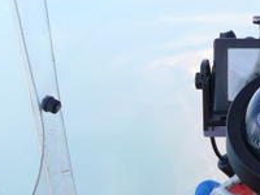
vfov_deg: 12.5
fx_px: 841
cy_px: 299
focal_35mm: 112
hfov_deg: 16.9
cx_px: 299
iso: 100
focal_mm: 7.4
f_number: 4
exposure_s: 1/200
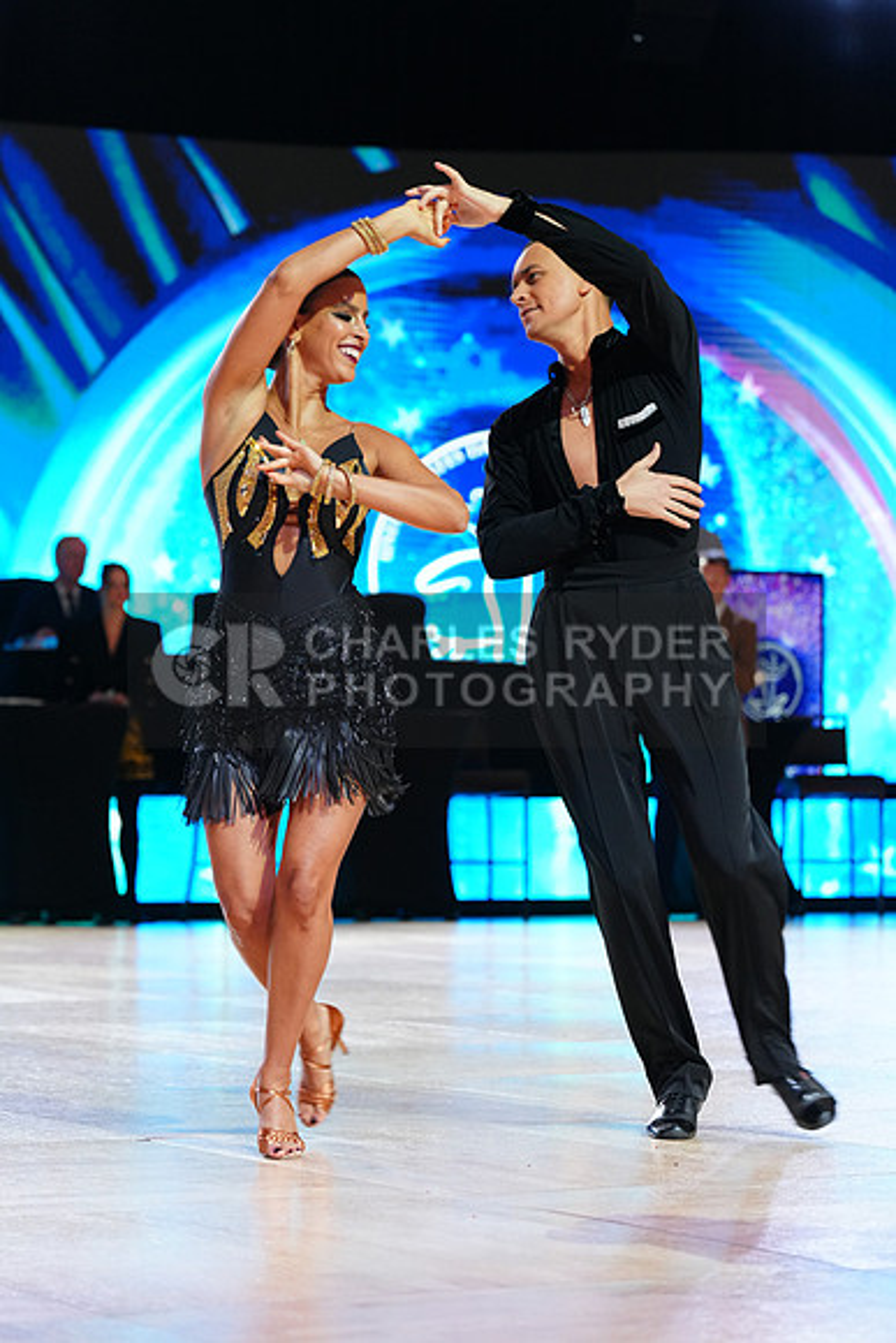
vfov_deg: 18.6
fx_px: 4104
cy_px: 672
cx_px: 448
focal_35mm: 110
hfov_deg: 12.5
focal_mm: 110
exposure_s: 1/320
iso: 2500
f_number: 4
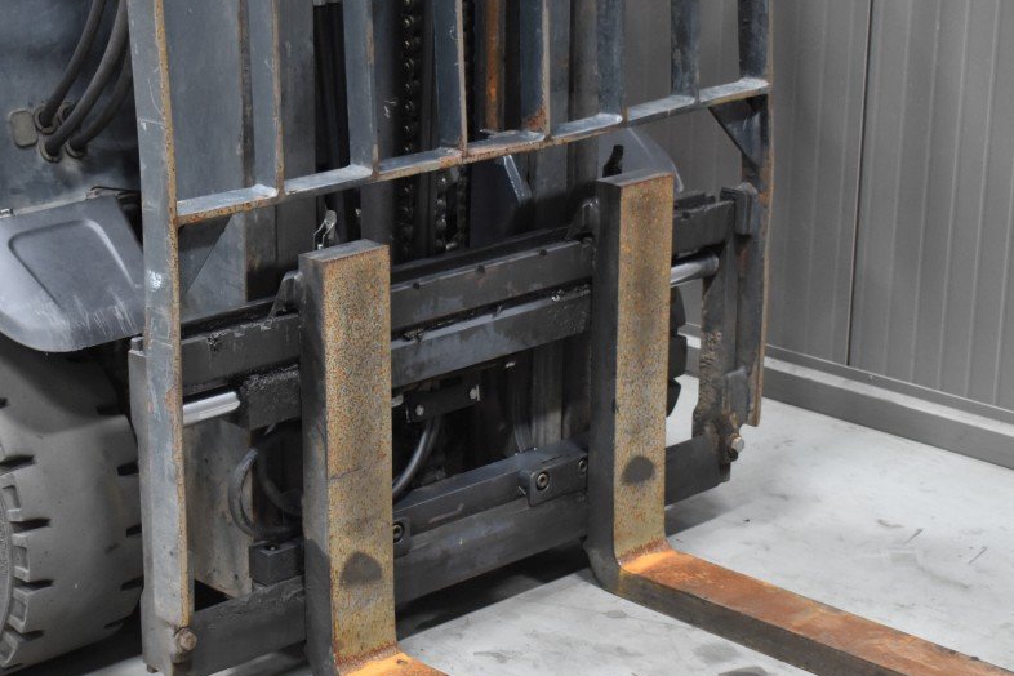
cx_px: 423
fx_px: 2450
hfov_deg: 23.4
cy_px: 424
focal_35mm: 87
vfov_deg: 15.7
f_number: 5
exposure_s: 1/25
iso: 1250
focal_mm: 38
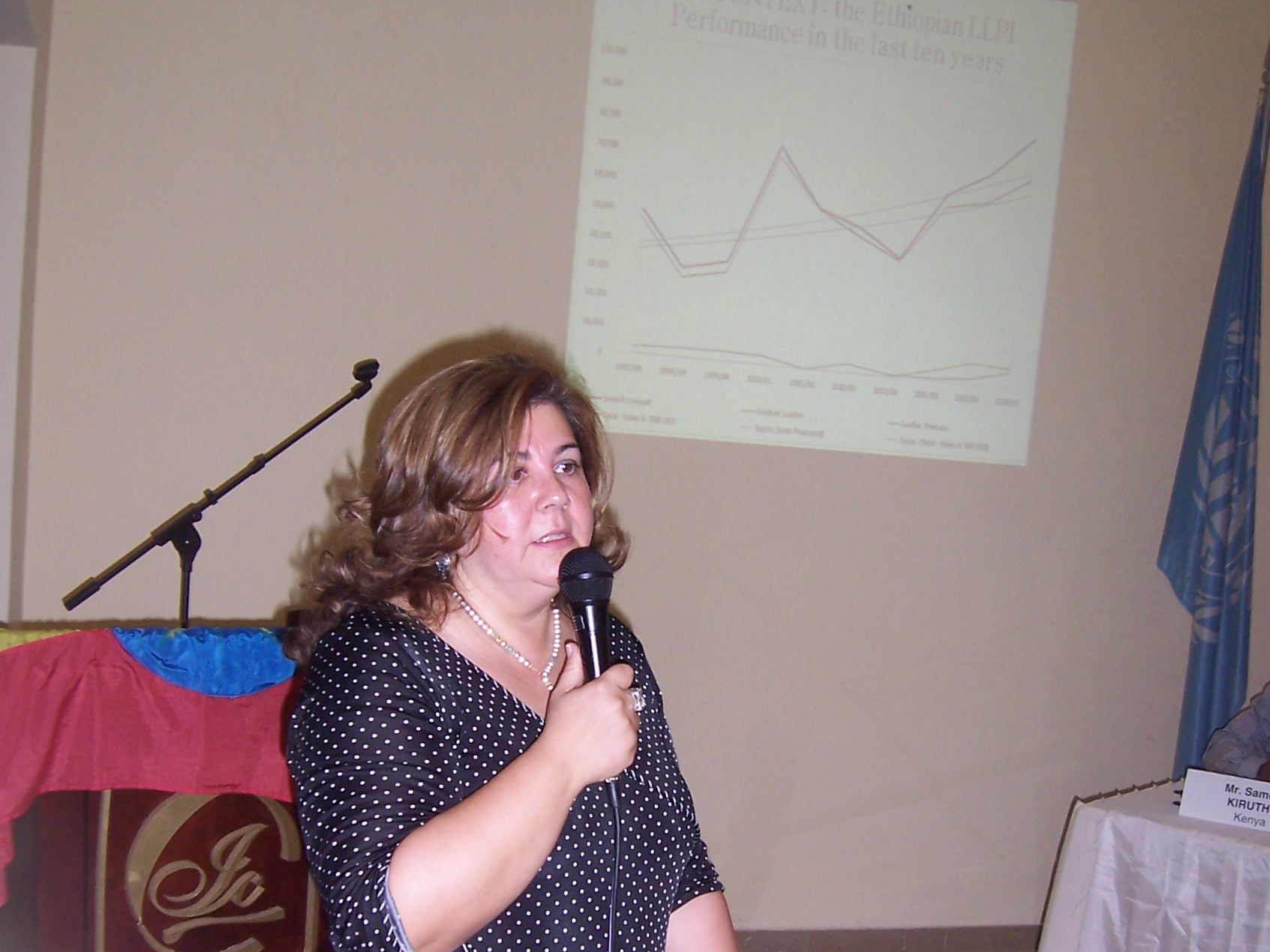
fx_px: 1798
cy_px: 609
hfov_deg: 38.9
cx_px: 624
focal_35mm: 49
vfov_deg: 29.5
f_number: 3
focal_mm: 6
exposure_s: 1/60
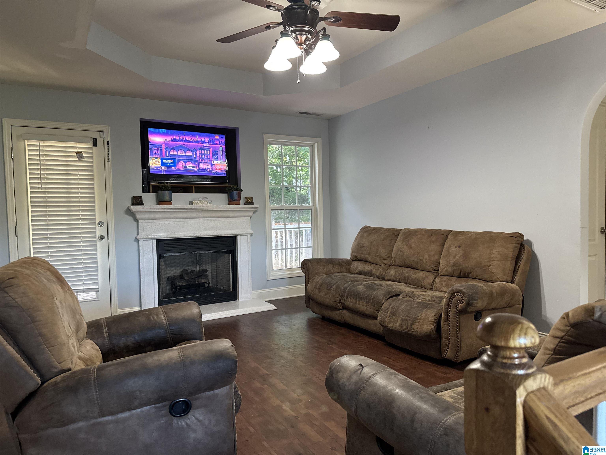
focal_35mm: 24
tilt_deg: -2.7
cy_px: 228
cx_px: 303
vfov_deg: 56.8
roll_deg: +1.1
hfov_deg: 71.6
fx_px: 420
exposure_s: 1/60
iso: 400
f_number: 1.78
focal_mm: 6.76
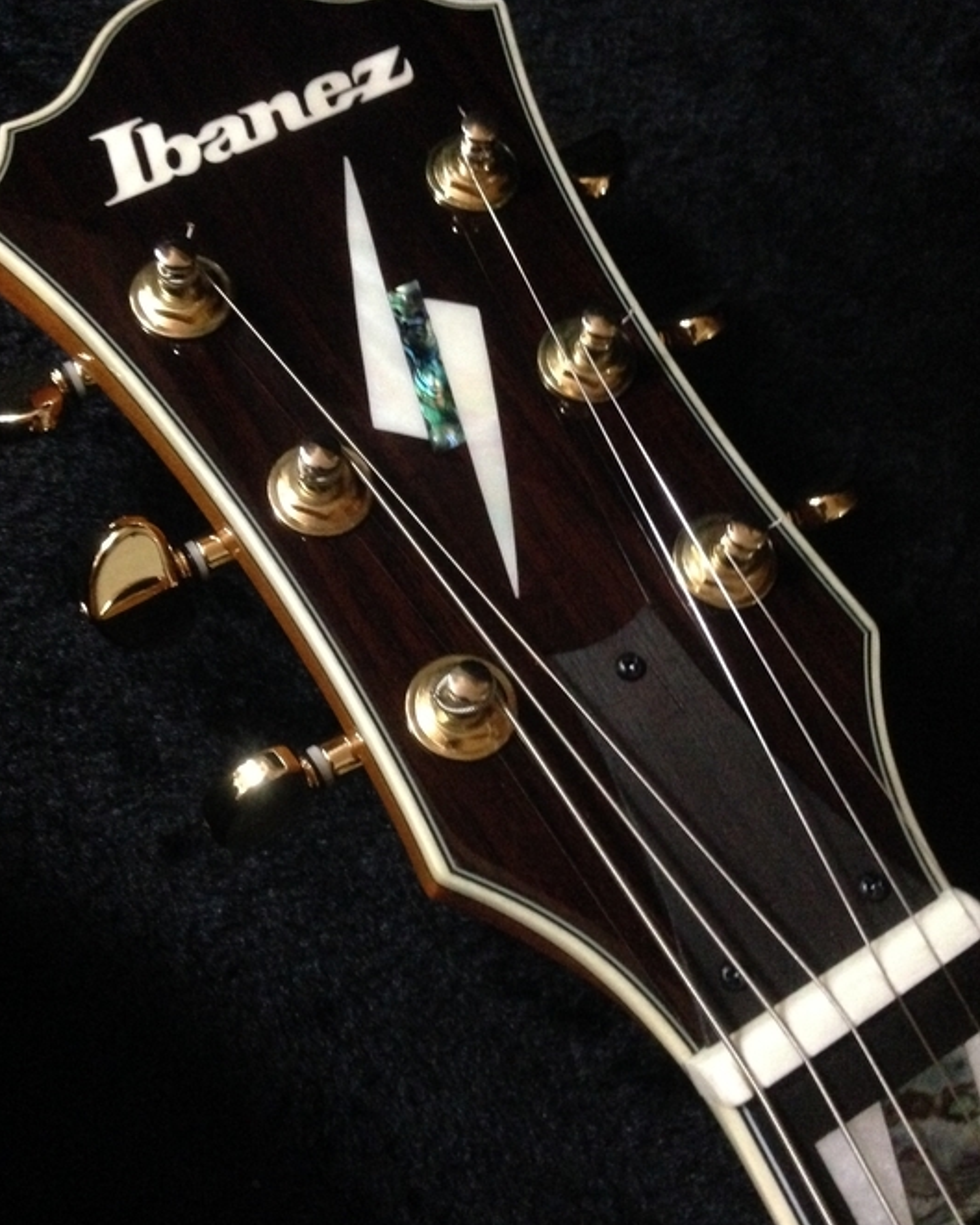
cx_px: 472
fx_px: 1414
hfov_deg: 38.2
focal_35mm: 39
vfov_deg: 46.8
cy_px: 597
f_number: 2.4
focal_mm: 4.12
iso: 800
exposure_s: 1/17
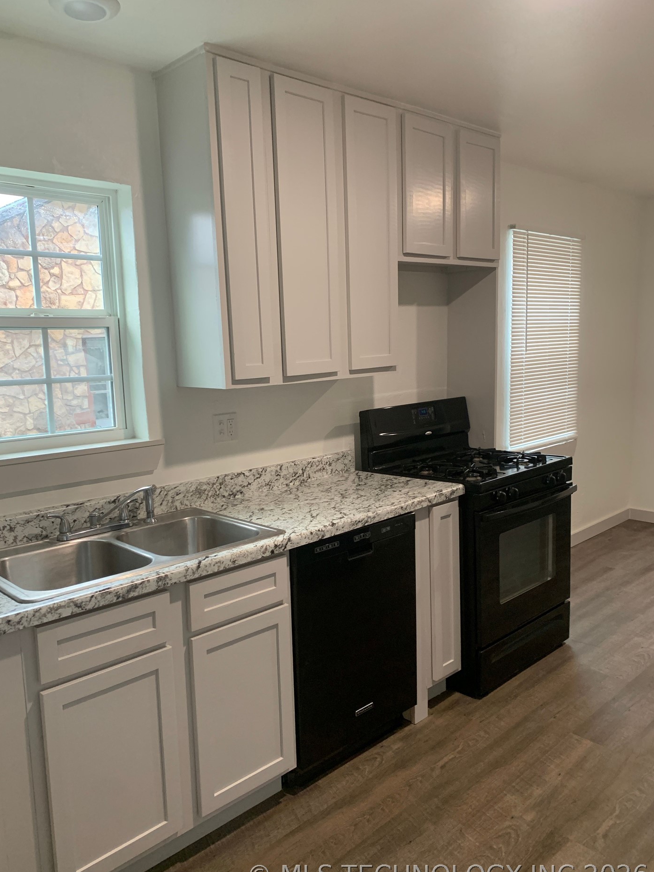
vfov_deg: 65.3
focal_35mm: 27
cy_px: 443
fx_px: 680
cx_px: 315
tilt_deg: -8.1
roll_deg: +2.6
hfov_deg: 51.3
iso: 160
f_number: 1.8
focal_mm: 4.25
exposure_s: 1/60
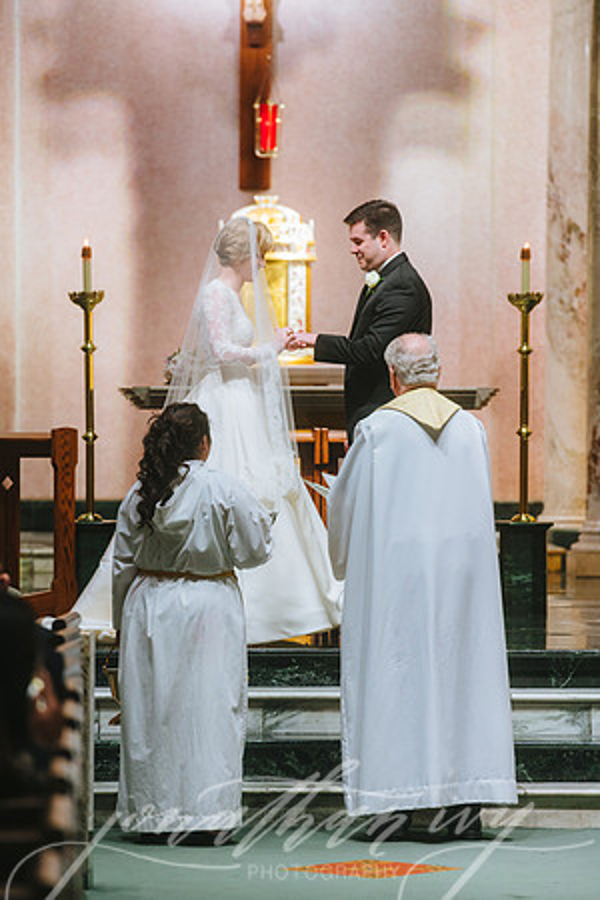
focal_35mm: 200
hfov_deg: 6.9
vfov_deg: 10.3
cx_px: 300
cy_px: 450
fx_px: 5000
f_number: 2.8
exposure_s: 1/160
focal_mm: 200
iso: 1600
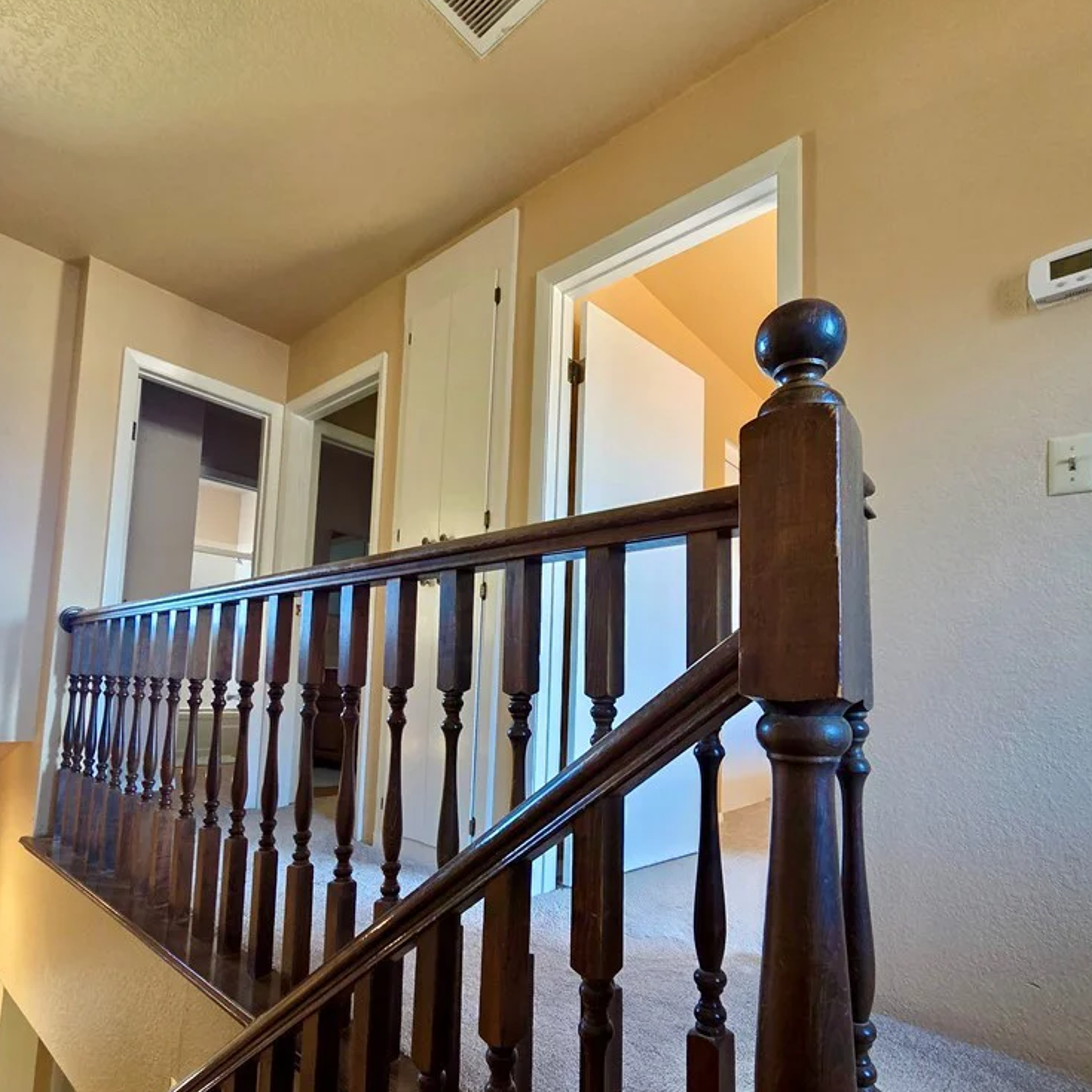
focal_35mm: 16
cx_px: 553
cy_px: 634
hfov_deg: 87.4
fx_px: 571
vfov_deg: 86.7
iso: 400
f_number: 2.2
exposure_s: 1/100
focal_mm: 2.2
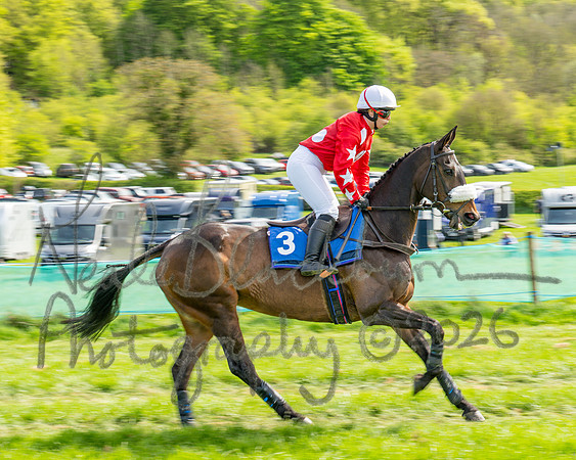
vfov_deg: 16.4
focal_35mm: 94
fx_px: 1598
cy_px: 274
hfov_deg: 20.4
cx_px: 288
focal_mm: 70
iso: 100
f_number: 9
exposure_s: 1/160
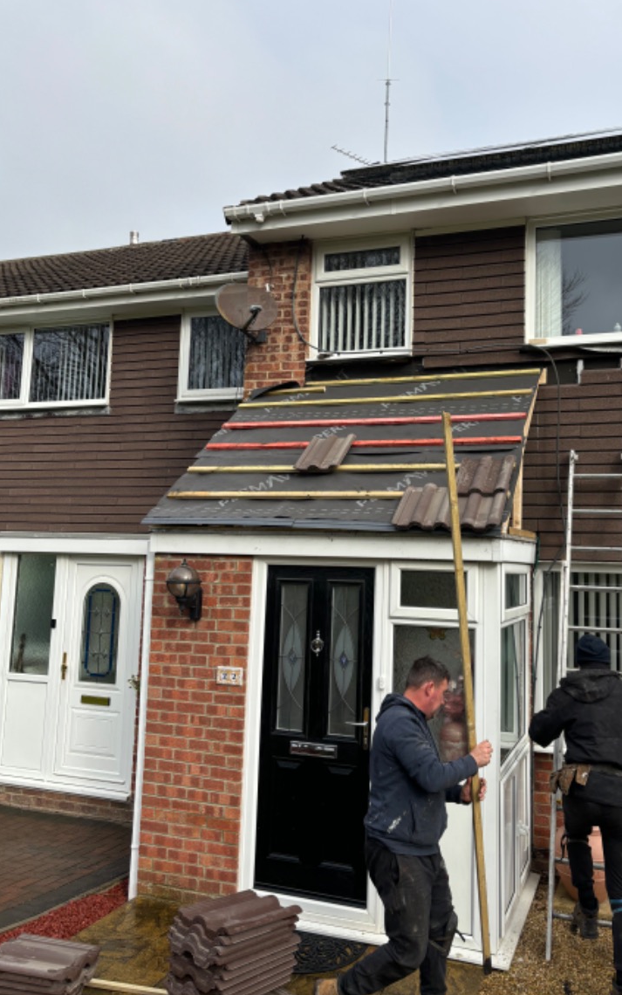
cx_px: 377
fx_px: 786
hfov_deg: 42.9
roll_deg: -0.8
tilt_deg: +8.5
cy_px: 474
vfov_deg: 64.6
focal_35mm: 29
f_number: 1.6
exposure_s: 1/1590
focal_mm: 5.96
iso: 50
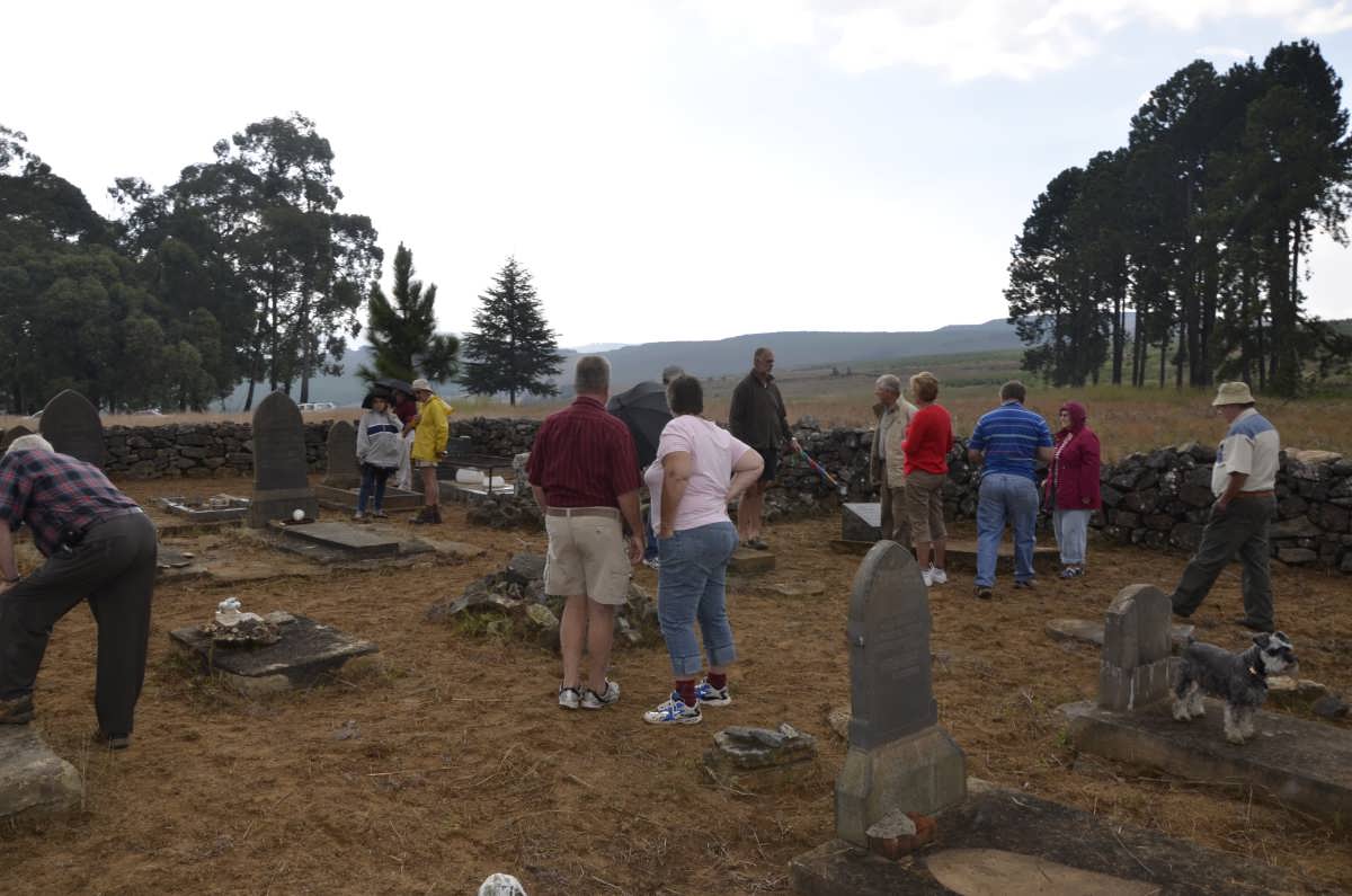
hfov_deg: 67.5
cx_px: 676
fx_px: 1012
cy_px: 448
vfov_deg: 47.7
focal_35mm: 27
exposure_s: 1/200
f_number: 7.1
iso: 100
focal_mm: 18
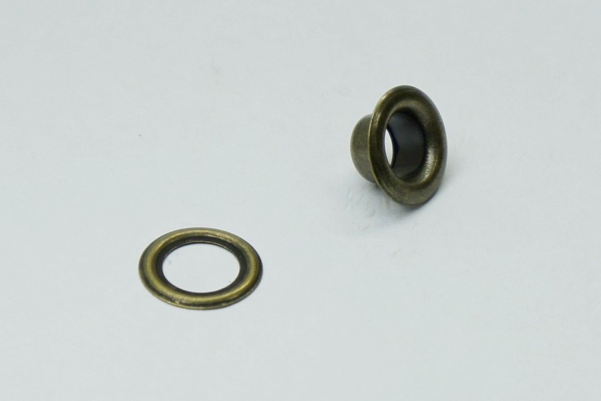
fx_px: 1377
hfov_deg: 24.6
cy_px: 200
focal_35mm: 82
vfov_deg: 16.6
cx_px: 300
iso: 200
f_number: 5.6
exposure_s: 1/80
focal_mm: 55
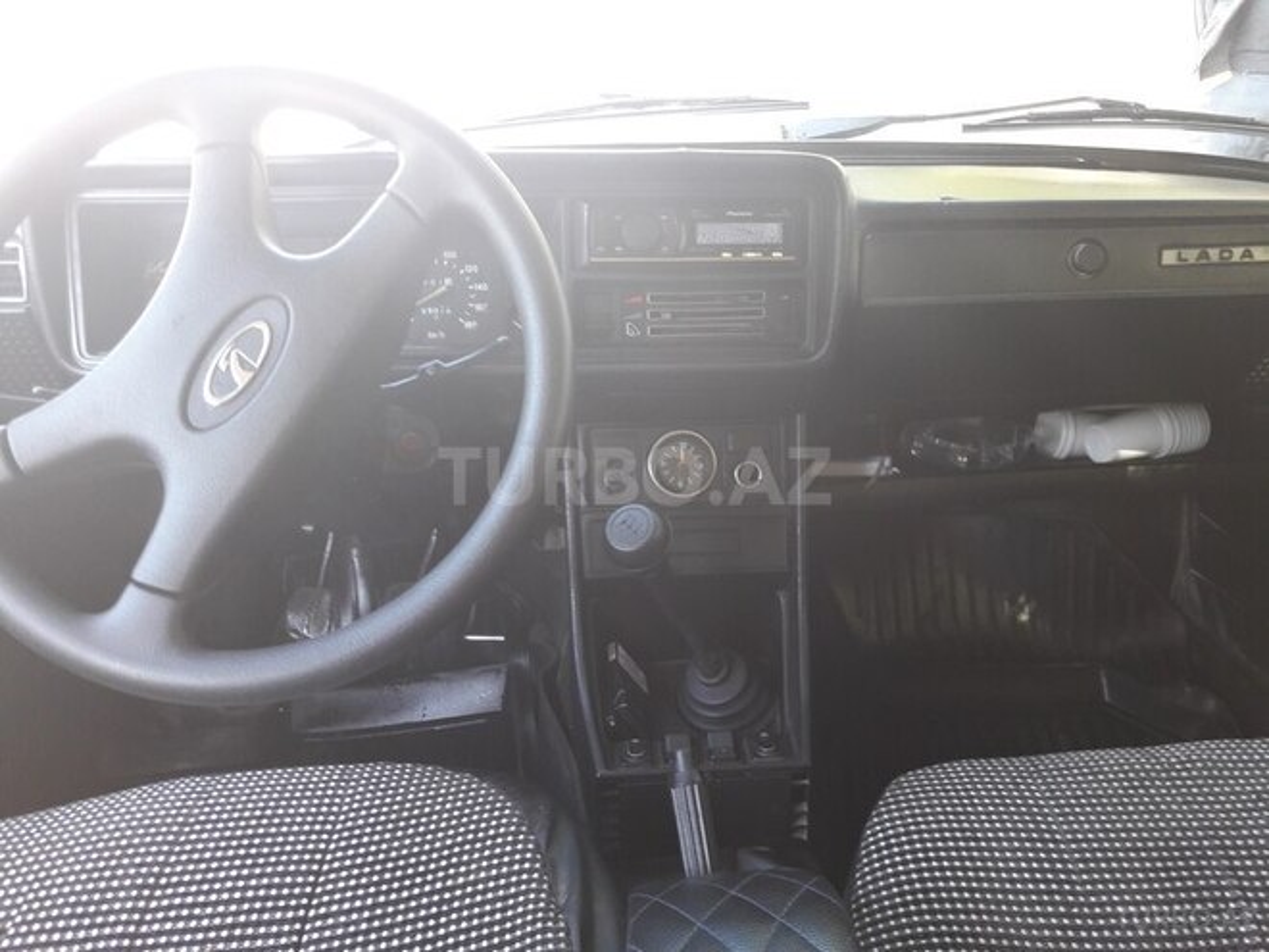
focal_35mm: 28
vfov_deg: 49.7
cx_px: 634
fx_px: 1026
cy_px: 476
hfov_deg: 63.4
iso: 80
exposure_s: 1/33
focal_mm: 3.7
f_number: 1.9
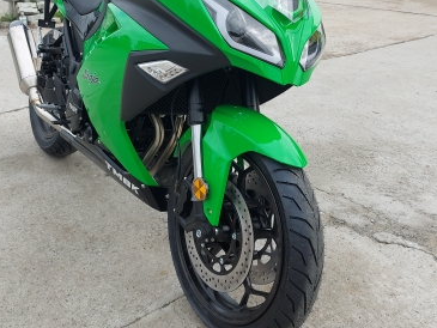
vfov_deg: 37.3
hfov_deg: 48.8
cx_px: 182
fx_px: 480
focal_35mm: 38
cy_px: 109
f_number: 1.8
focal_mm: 5.23
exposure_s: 1/865
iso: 40
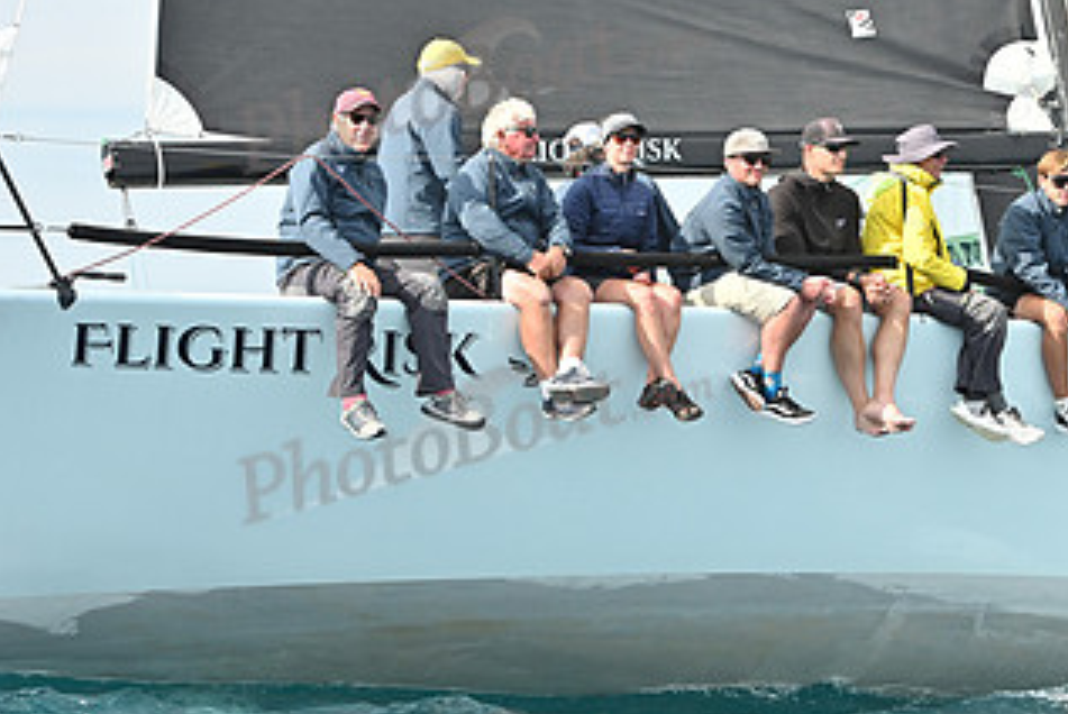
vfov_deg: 10.7
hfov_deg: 15.9
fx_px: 3801
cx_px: 889
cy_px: 214
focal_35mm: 128
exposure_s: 1/1000
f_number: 5.6
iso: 320
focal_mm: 70
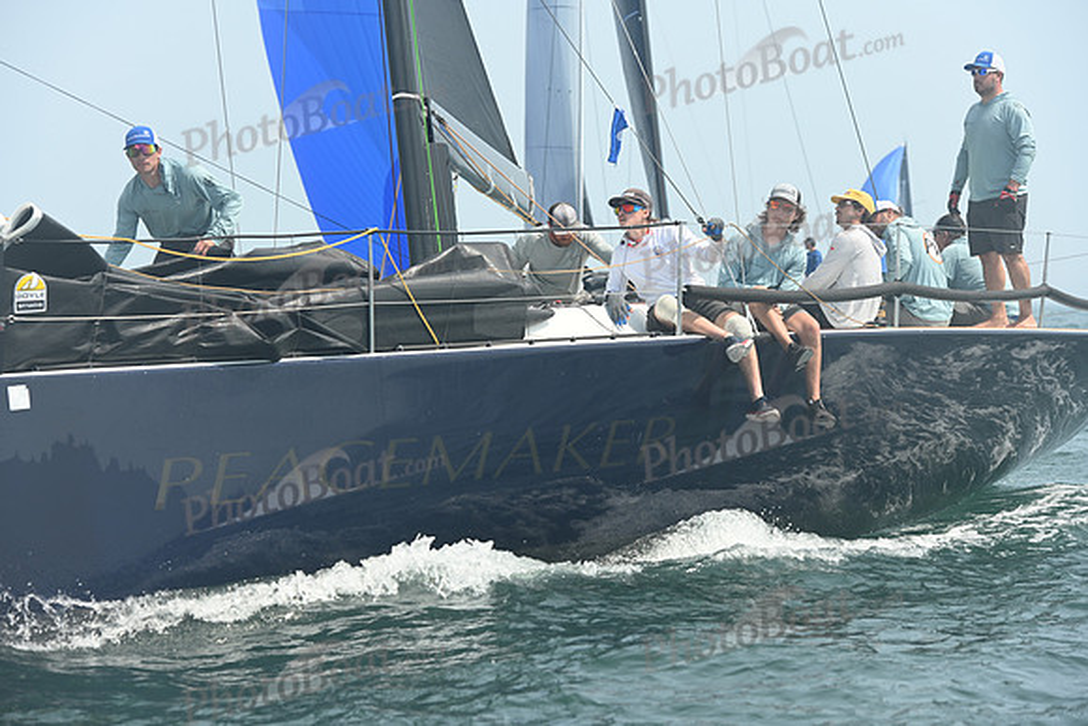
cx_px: 544
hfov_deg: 16.8
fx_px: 3688
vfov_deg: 11.2
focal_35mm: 122
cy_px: 363
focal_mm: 122
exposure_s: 1/1250
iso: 320
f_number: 5
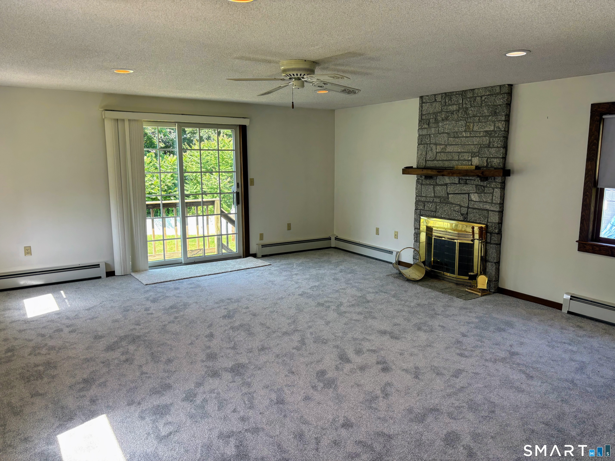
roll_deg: -0.3
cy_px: 230
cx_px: 308
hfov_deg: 67.3
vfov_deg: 53.1
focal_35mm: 26
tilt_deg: -8.2
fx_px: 462
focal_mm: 5.96
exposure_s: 1/120
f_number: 1.6
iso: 64
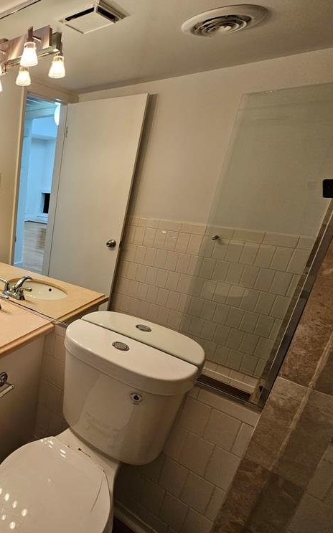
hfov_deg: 46.4
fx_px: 276
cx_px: -31
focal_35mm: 19
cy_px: 274
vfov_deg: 88.0
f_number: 2.2
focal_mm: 2.2
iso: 160
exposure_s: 1/60
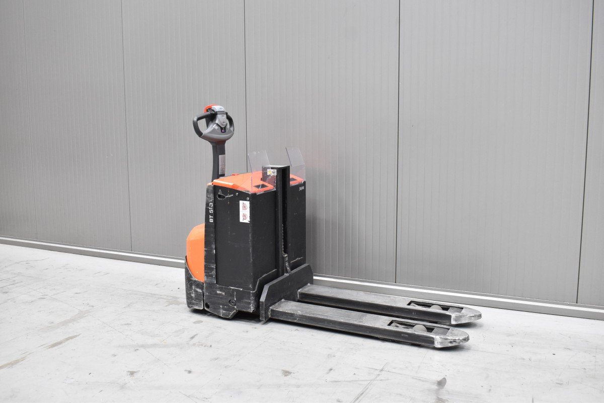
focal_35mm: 34
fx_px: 579
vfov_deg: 38.4
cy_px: 202
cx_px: 302
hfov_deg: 55.1
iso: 1600
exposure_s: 1/25
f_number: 5
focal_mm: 23
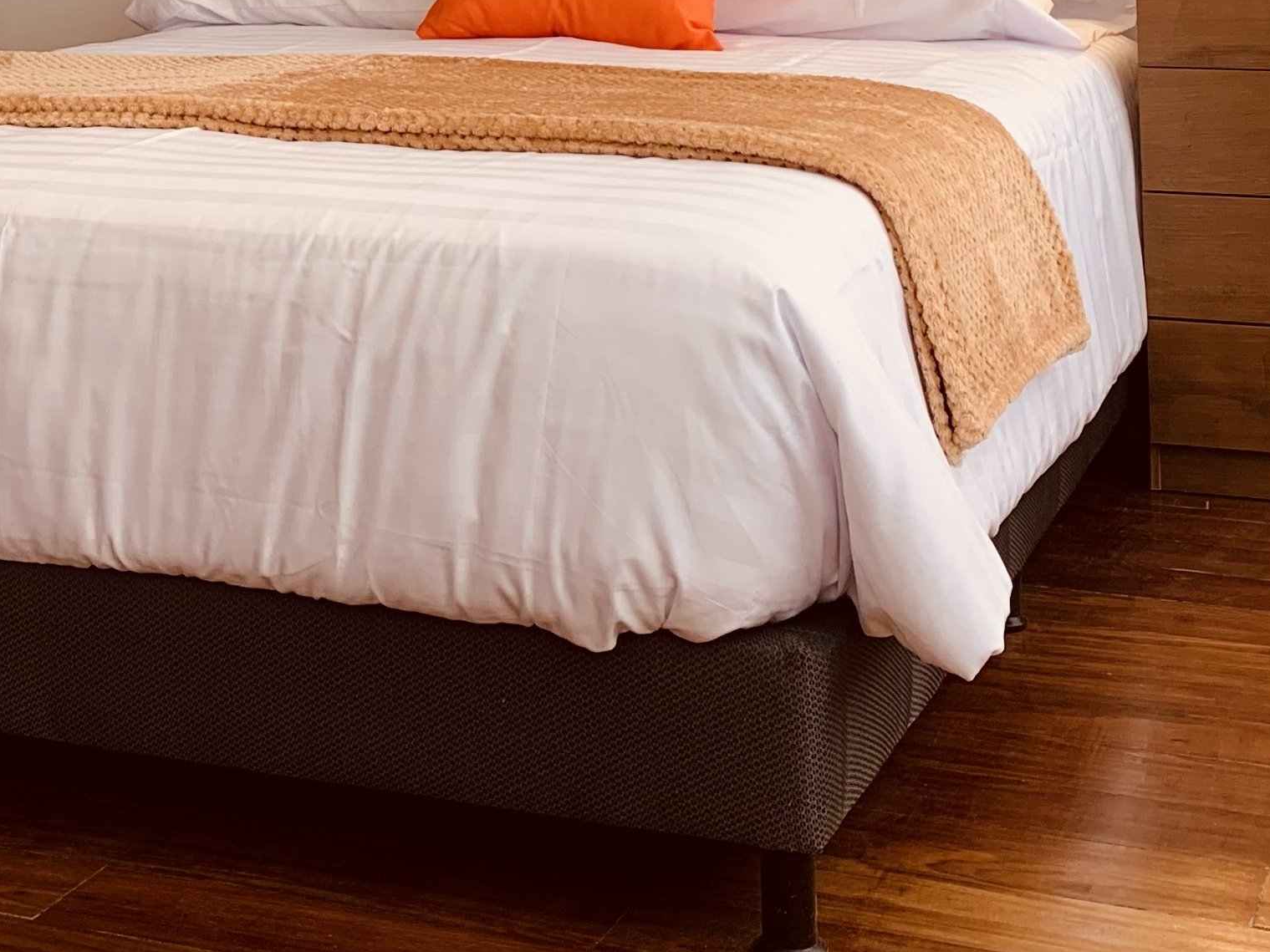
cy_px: -243
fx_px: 2531
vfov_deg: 19.8
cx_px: 412
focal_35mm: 69
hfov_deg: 28.0
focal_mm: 4.25
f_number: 1.8
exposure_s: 1/122
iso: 32
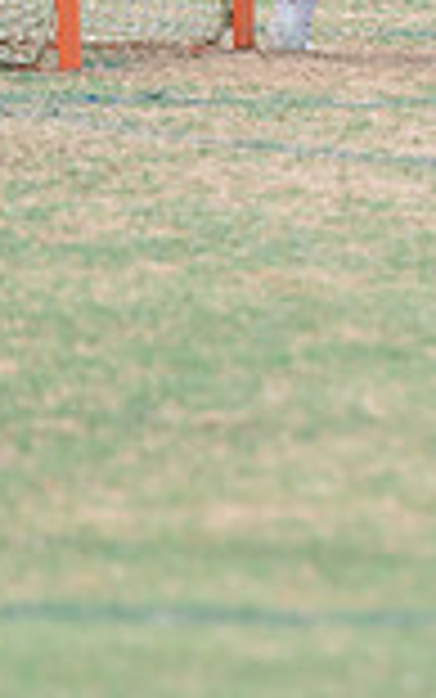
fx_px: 14455
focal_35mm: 761
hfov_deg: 1.7
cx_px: 1241
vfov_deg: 2.8
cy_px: -124
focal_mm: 200
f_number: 4
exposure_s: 1/1000
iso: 250
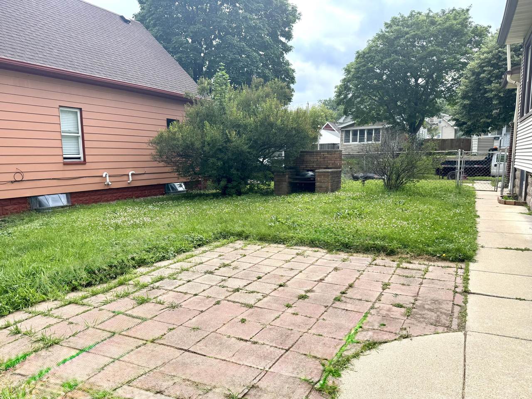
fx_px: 369
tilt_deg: -8.6
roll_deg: +0.9
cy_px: 200
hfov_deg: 71.6
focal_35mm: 24
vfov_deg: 56.8
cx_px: 266
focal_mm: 6.76
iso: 80
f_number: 1.78
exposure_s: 1/1767
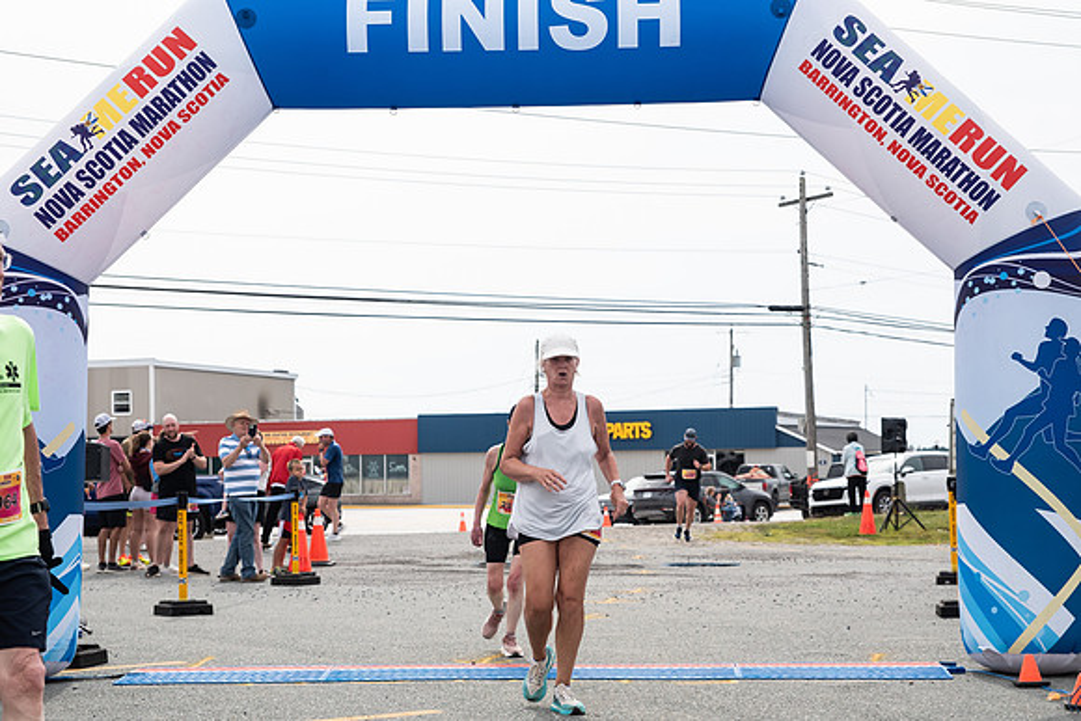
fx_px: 2019
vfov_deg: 20.2
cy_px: 433
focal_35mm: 67
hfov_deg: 30.0
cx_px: 540
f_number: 4
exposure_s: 1/3200
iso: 800
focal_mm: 56
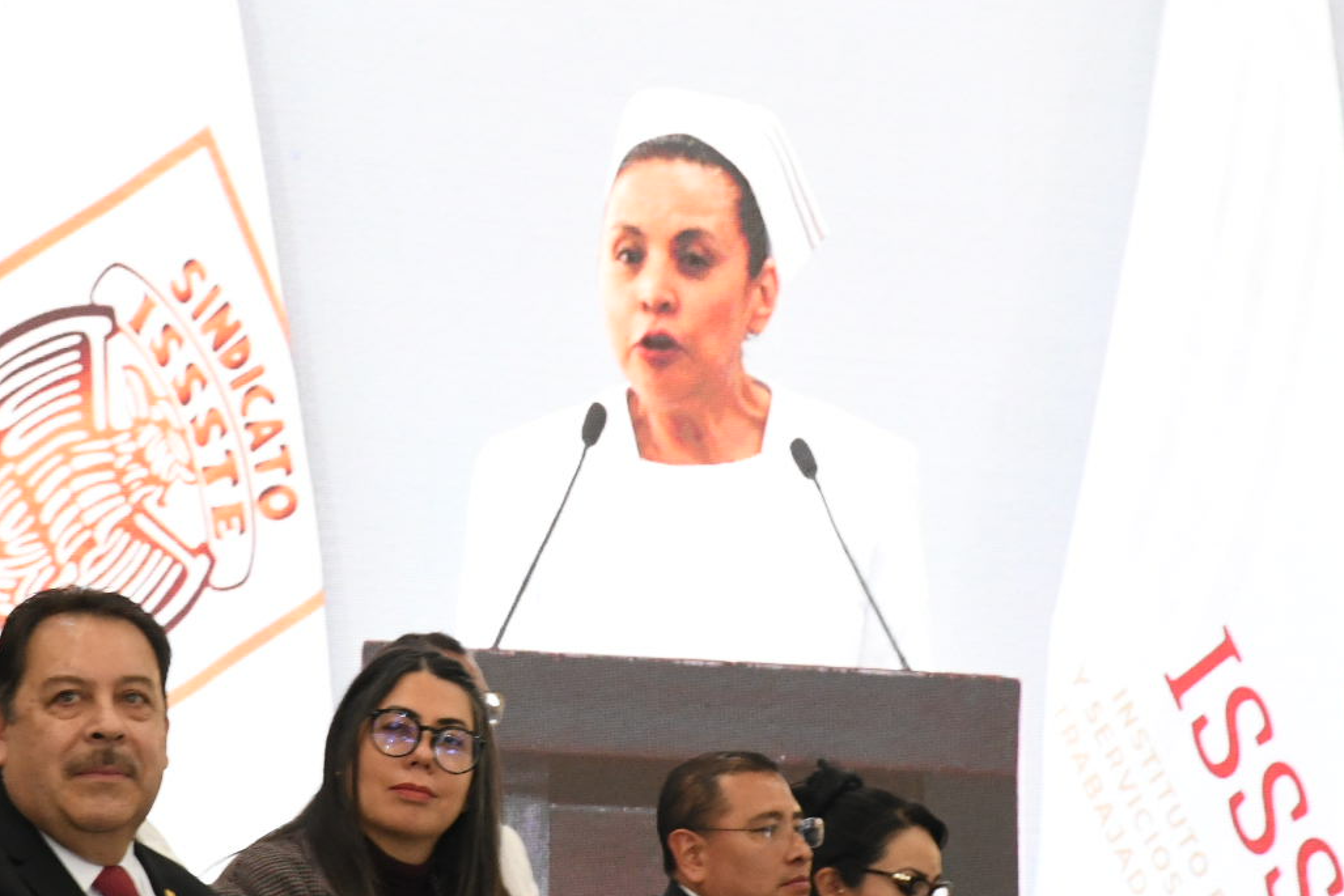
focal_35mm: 213
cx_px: 576
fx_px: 7953
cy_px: 599
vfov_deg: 6.4
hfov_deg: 9.7
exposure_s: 1/125
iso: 4000
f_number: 13
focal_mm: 90
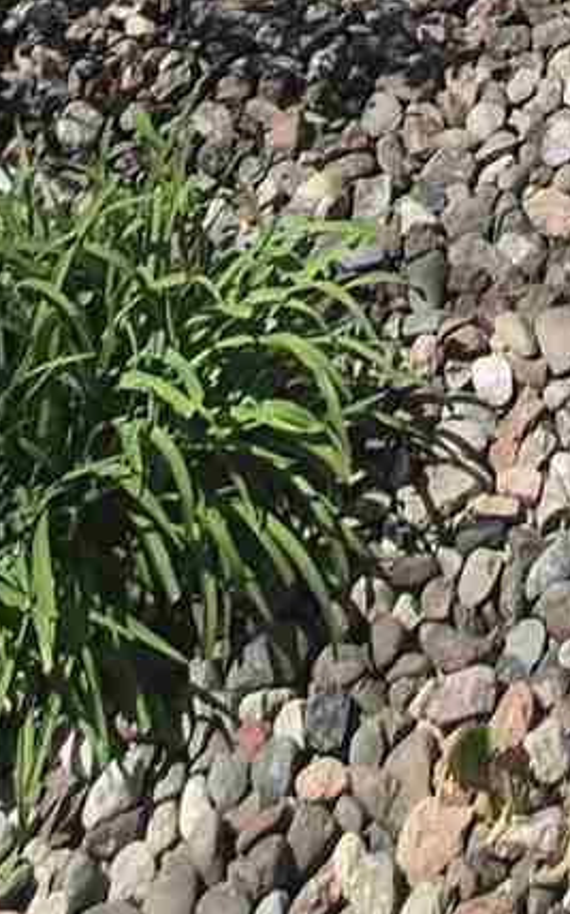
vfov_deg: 12.9
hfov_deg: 12.1
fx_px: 2464
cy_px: -1527
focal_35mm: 99
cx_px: 1025
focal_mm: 1.74
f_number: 2.2
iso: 40
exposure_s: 1/1432
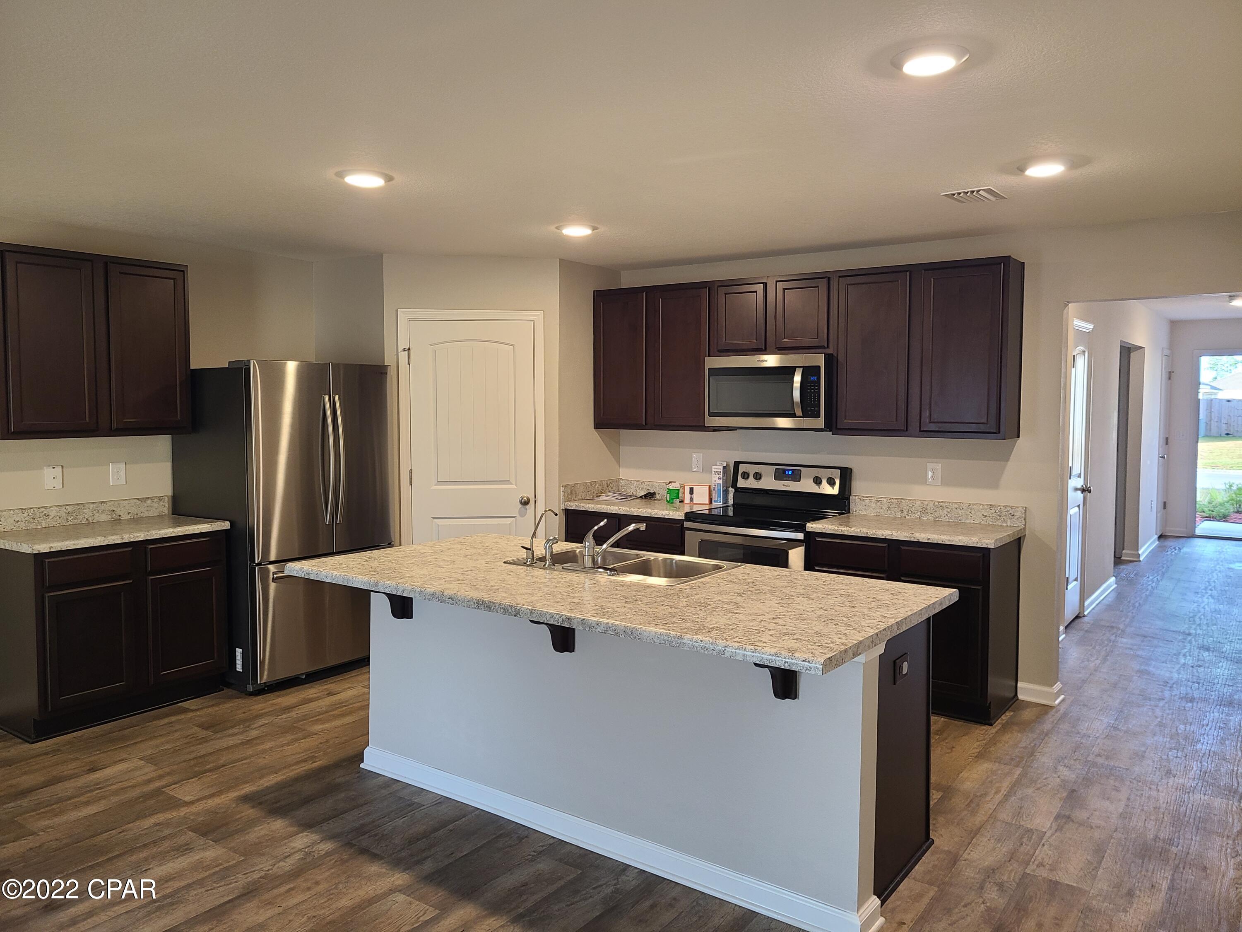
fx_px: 933
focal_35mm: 26
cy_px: 466
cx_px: 621
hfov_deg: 67.3
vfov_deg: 53.1
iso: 160
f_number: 1.8
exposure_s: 1/60
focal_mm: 5.4
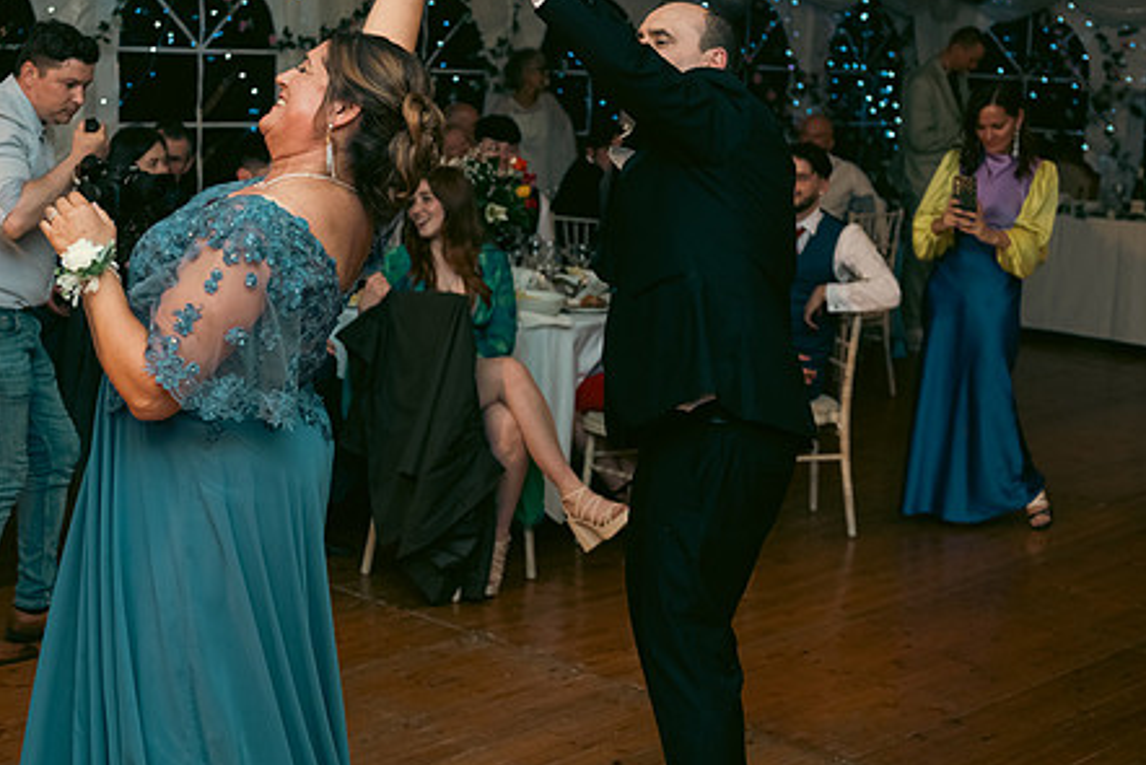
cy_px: 300
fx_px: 1879
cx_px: 498
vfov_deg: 23.0
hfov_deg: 33.9
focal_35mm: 59
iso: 800
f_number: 3.5
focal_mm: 45
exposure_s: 1/160
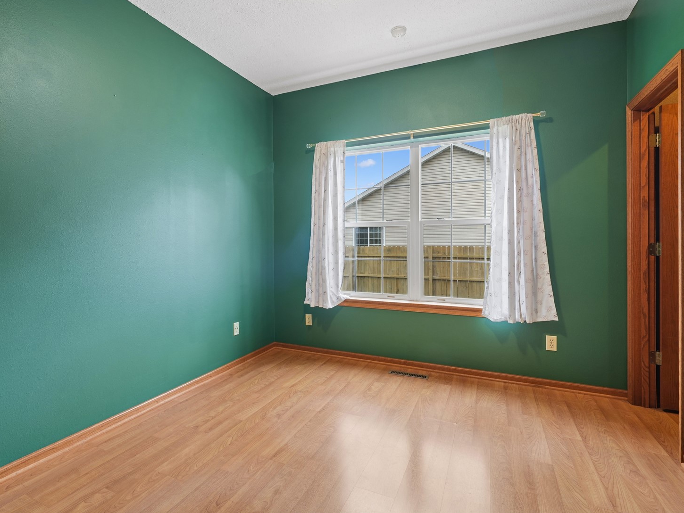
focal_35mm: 18
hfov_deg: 87.5
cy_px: 248
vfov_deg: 71.6
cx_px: 309
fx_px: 356
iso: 400
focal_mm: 16
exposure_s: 1/6
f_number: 10
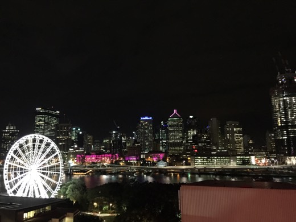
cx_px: 148
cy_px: 111
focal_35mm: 29
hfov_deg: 61.7
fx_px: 248
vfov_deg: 48.2
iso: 1000
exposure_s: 1/15
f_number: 2.2
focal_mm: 4.15
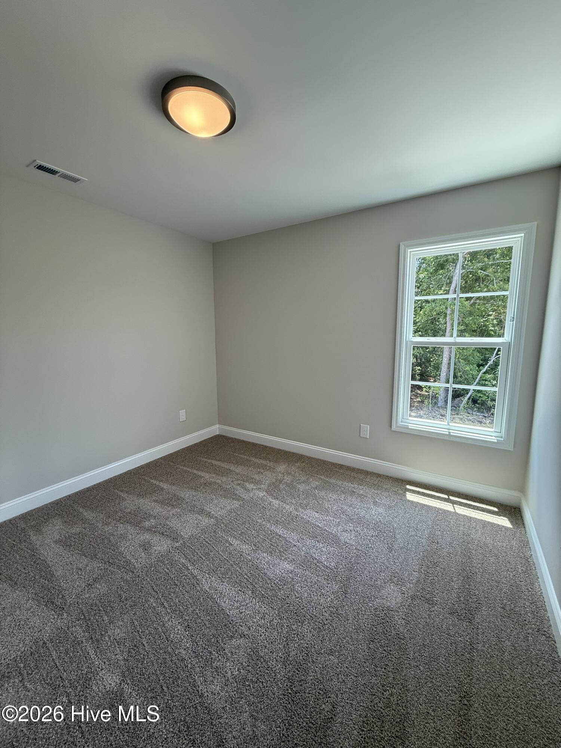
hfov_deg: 85.7
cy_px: 374
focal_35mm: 14
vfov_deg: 102.1
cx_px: 280
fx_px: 303
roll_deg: +0.1
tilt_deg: -7.4
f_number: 2.2
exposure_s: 1/120
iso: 100
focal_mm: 2.22
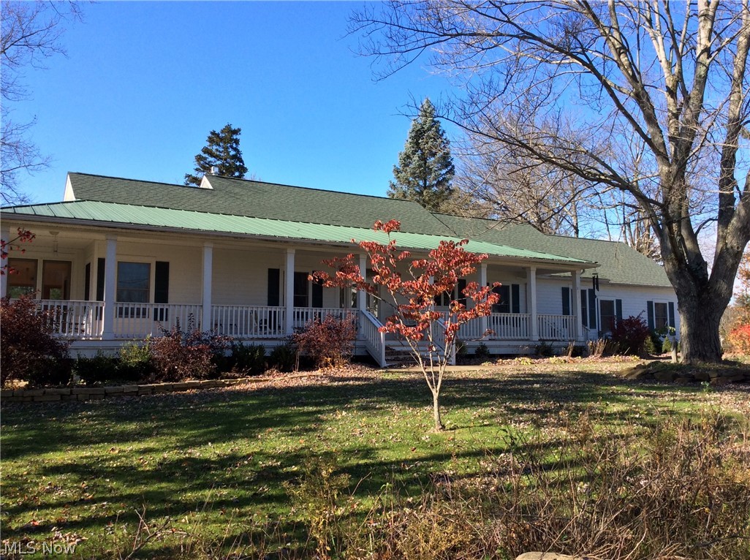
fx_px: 692
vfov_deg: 44.0
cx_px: 375
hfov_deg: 56.9
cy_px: 280
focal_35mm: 32
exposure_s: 1/681
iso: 32
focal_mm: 3.3
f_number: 2.4
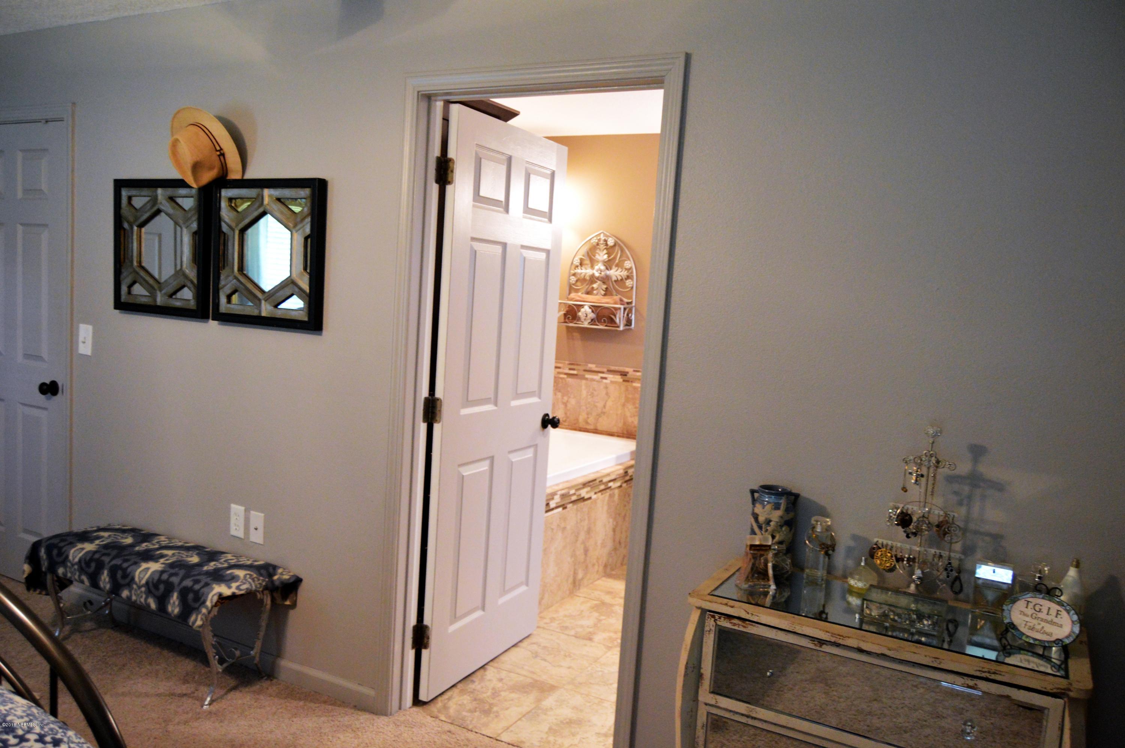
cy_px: 374
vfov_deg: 47.8
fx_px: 843
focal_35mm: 27
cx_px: 562
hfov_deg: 67.4
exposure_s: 1/60
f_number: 3.5
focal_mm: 18
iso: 2500
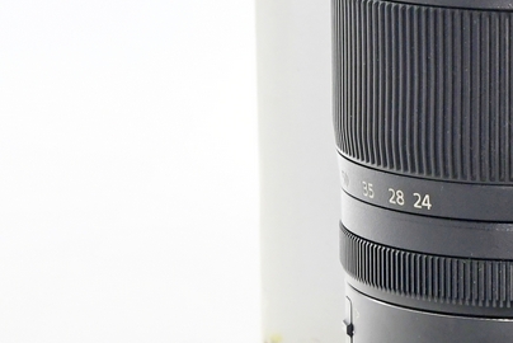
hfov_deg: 7.9
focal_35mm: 256
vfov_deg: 5.4
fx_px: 3650
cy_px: -18
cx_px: 810
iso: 800
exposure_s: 1/100
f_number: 8
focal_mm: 46
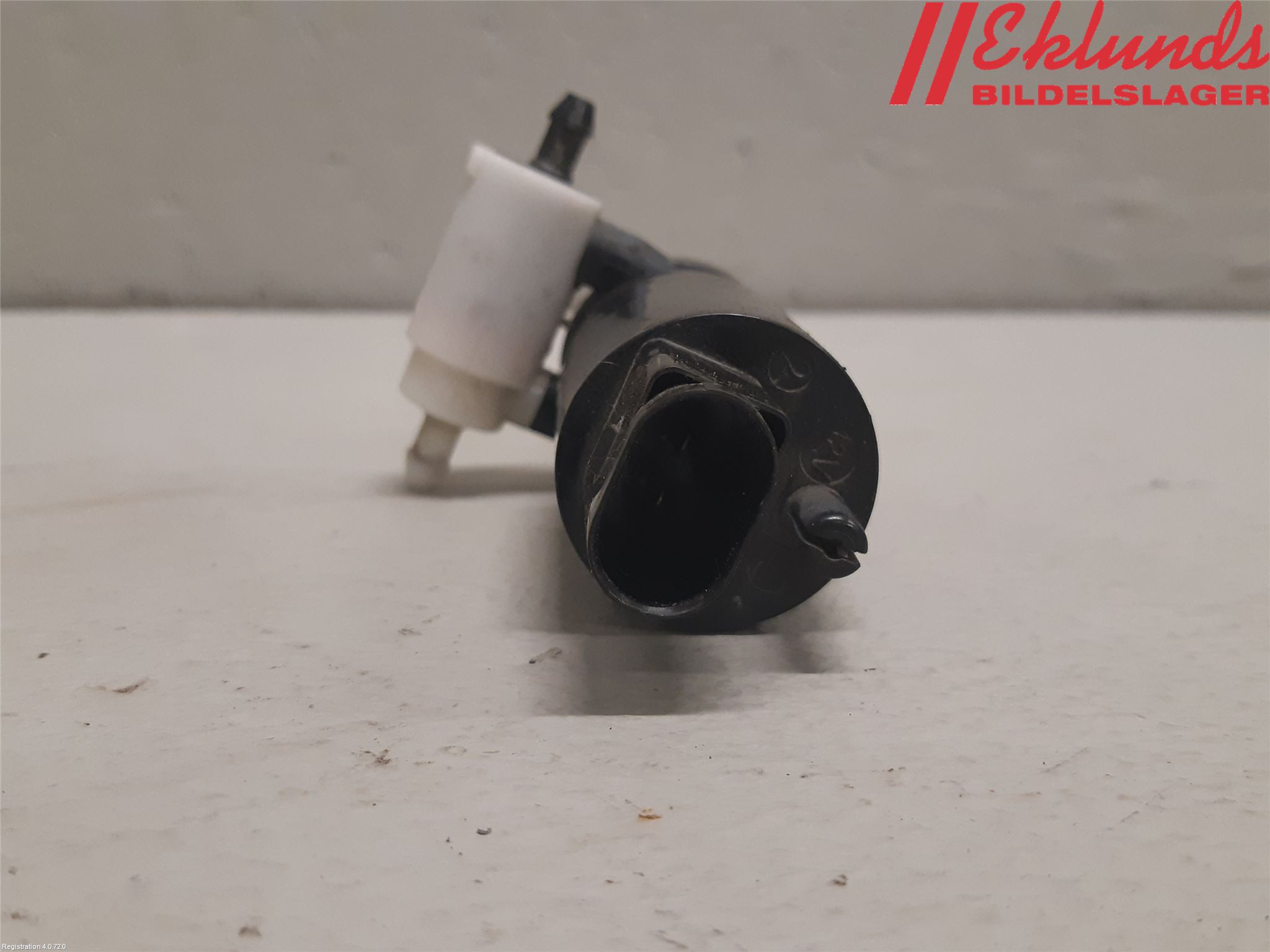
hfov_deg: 67.3
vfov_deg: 53.1
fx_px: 954
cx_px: 635
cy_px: 476
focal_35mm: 26
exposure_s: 1/50
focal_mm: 3.93
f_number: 1.7
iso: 200
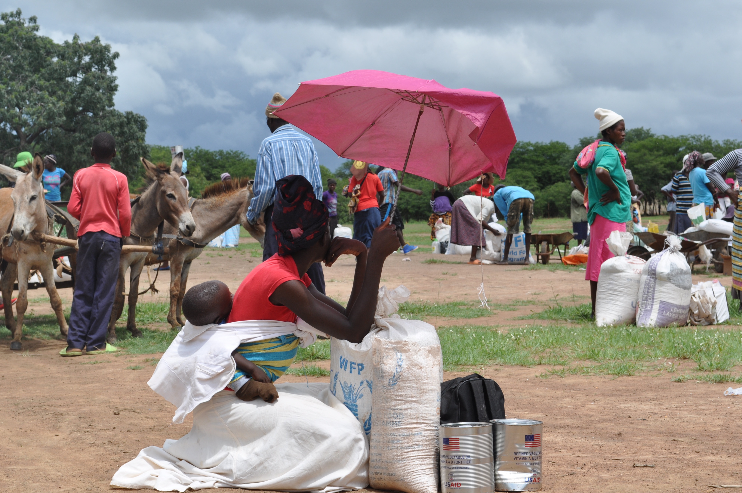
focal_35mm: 90
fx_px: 1843
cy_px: 253
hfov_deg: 22.8
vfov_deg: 15.2
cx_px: 374
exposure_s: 1/320
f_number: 10
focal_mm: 55
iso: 200
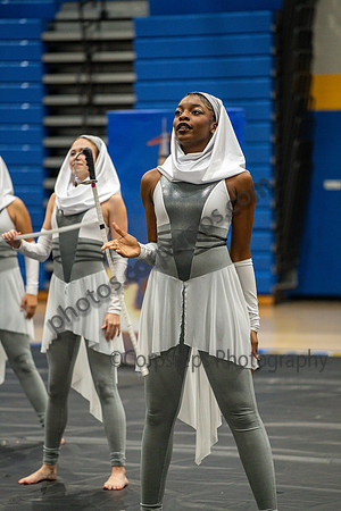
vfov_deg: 12.1
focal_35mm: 170
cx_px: 170
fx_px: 2415
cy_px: 256
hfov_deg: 8.1
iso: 5000
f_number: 4
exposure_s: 1/500
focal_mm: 170
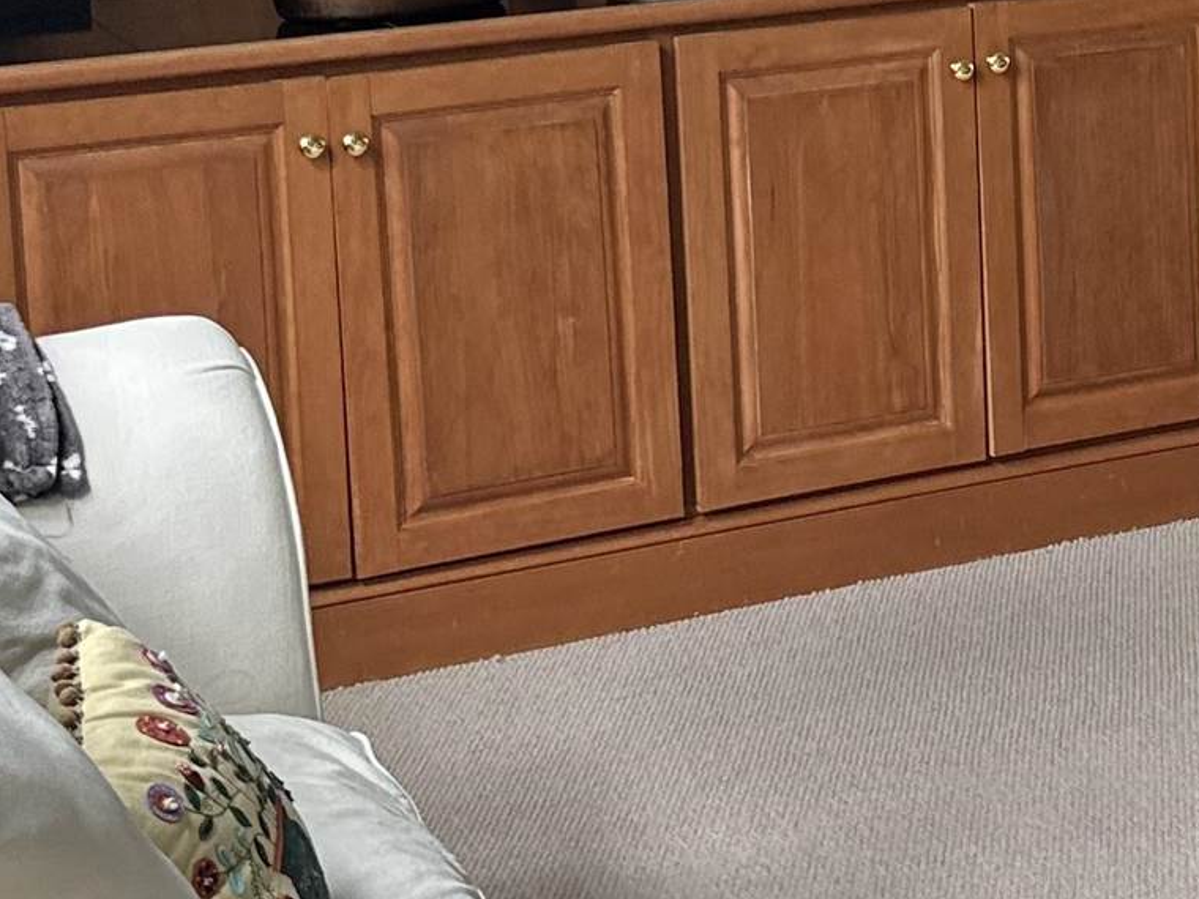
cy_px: -107
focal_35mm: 97
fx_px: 3360
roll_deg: +2.0
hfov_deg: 19.4
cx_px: 1311
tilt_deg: -5.3
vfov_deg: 14.8
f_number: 1.78
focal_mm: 6.86
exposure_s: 1/120
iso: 200
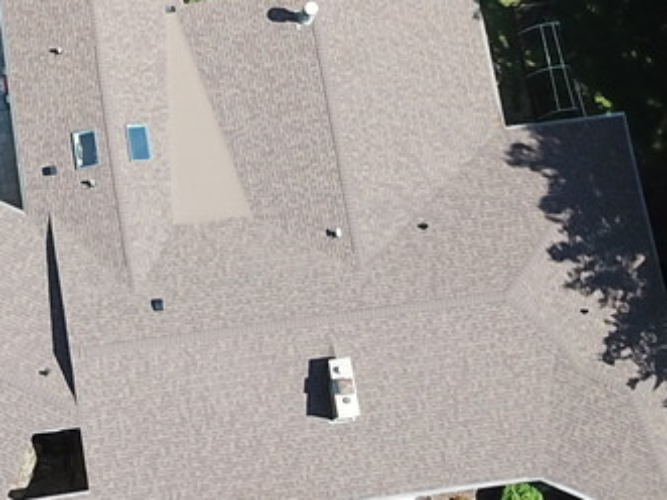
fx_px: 2177
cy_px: -252
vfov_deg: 12.5
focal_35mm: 113
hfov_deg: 17.2
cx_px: 66
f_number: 2.2
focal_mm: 4.73
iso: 100
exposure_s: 1/800
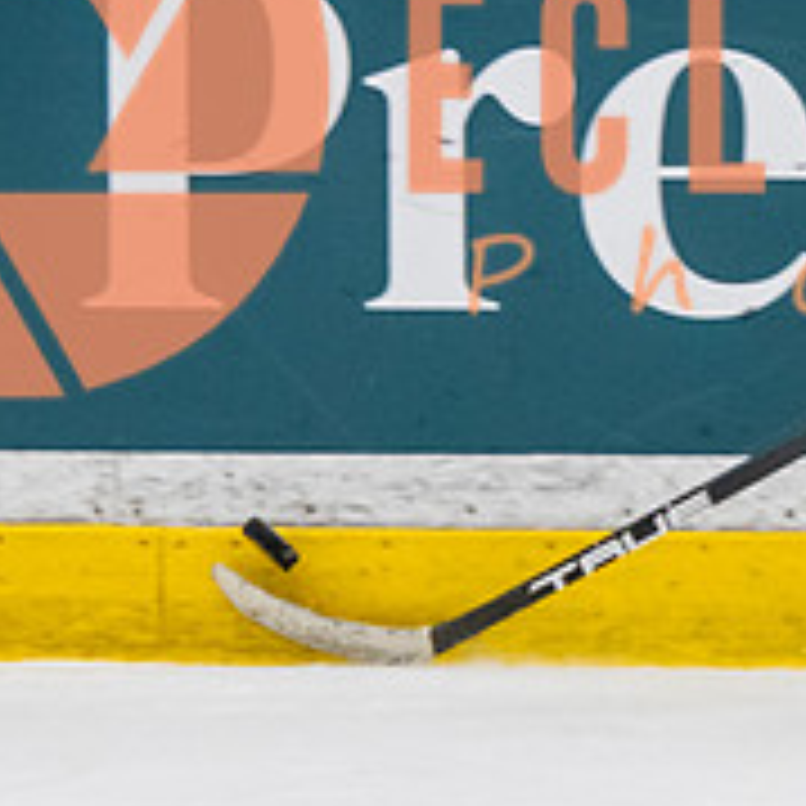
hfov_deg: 2.0
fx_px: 22997
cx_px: 1081
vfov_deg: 2.0
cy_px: 101
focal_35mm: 873
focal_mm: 145
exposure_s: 1/640
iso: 2000
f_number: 3.2
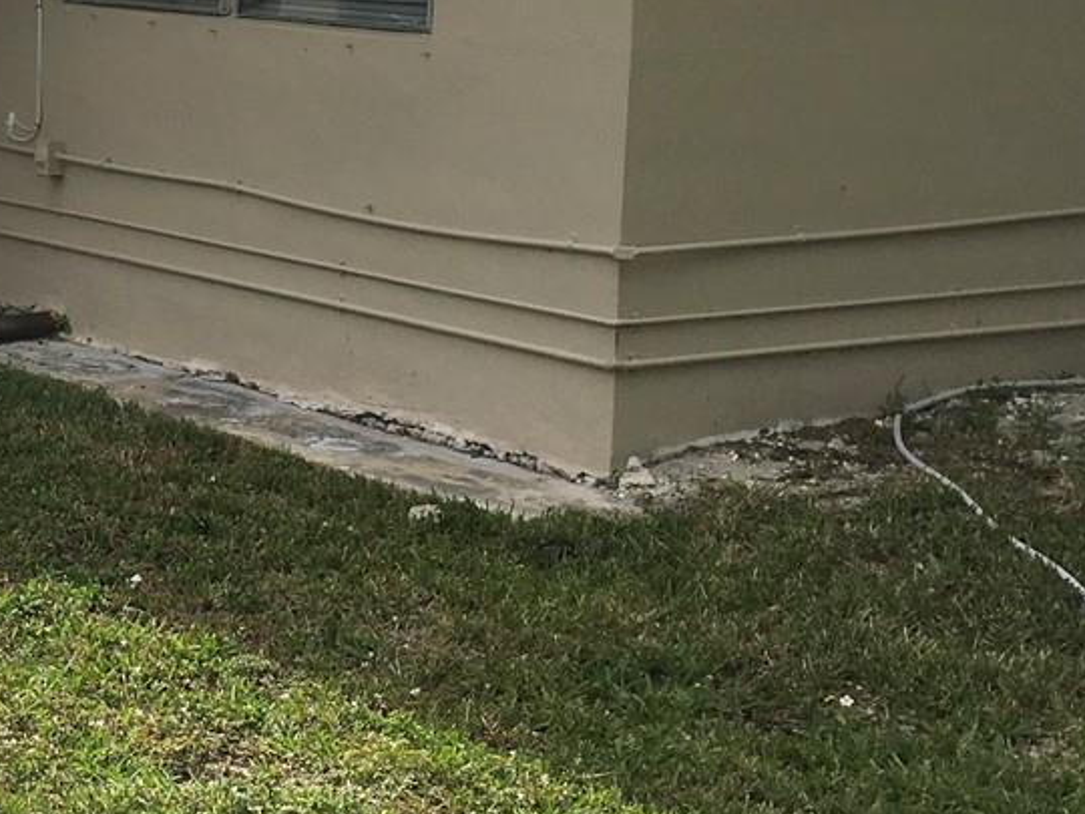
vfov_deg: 17.1
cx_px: -223
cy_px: 193
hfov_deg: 21.2
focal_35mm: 86
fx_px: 2696
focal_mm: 4.15
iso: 25
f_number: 2.2
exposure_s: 1/1832
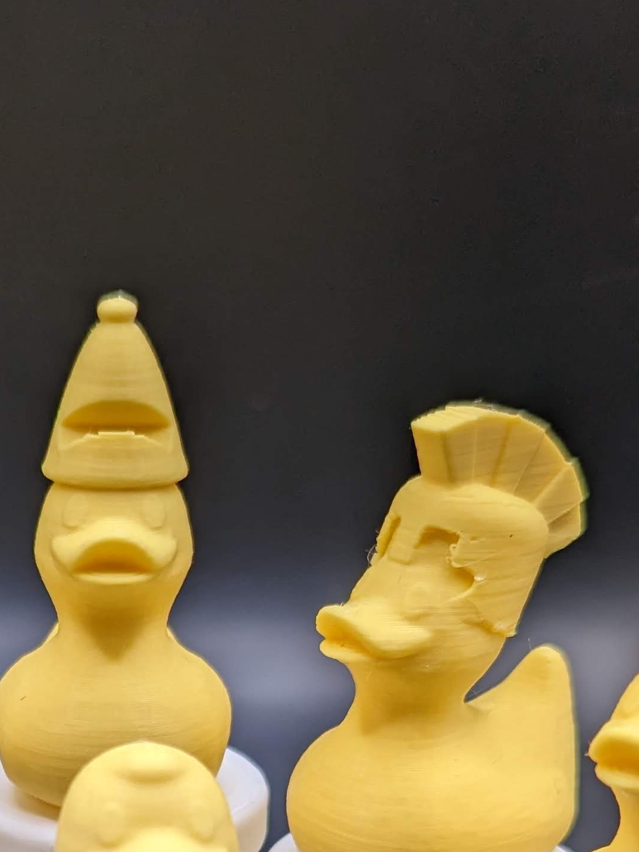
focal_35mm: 76
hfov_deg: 19.0
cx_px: 36
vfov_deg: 24.5
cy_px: 858
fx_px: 1871
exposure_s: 1/239
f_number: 1.73
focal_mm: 4.38
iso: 48
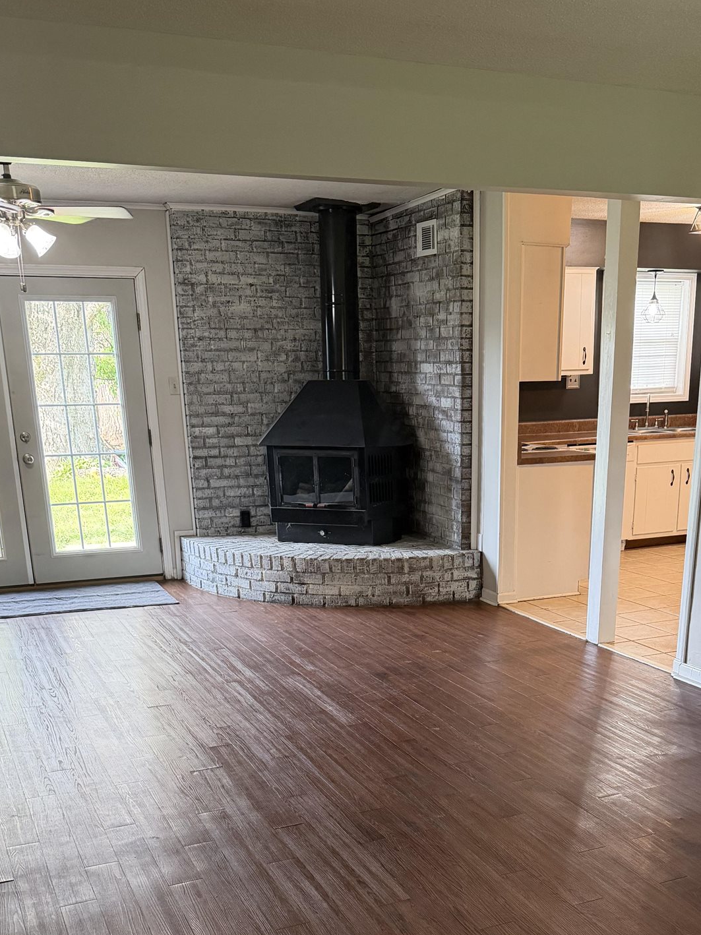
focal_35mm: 39
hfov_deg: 36.6
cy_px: 722
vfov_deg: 45.9
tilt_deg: -19.4
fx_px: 1053
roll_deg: +0.0
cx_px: 439
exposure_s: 1/120
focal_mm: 6.76
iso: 400
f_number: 1.78
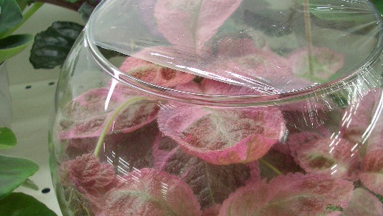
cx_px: 235
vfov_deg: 25.2
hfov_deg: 43.4
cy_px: 153
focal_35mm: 47
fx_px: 477
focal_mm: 5.8
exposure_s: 1/100
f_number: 2.6
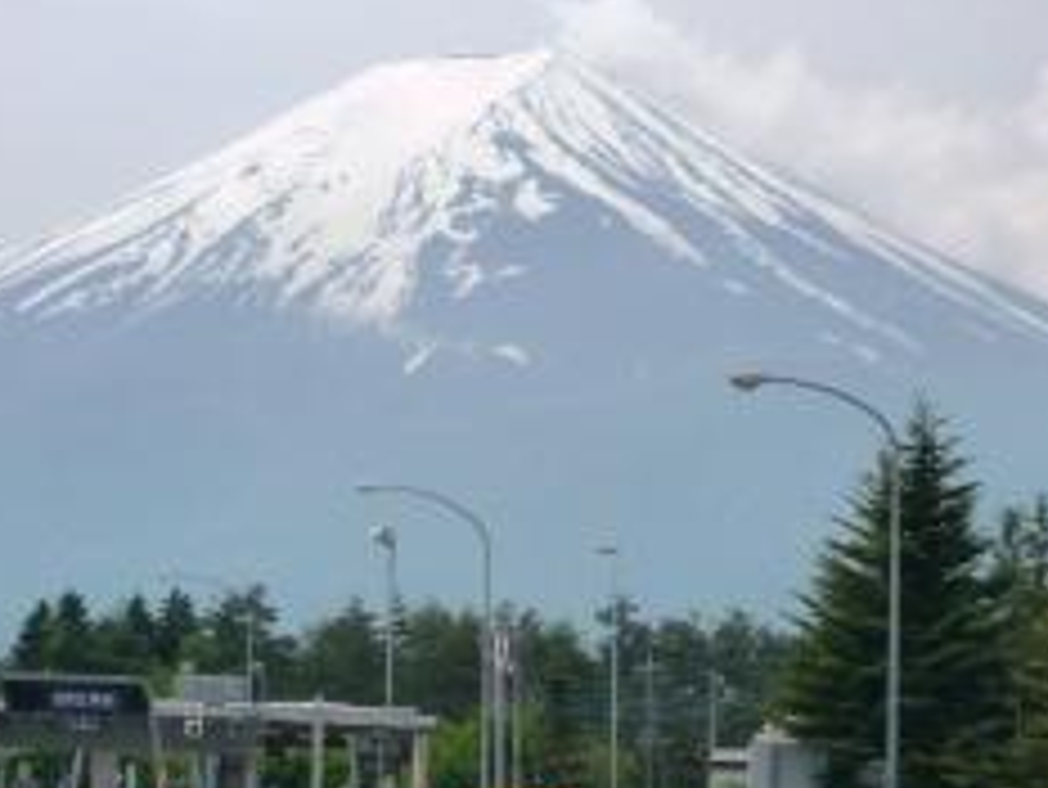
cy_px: 234
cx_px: 328
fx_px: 4665
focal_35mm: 154
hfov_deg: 12.8
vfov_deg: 9.6
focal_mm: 14.1
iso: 160
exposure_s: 1/800
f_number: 6.3
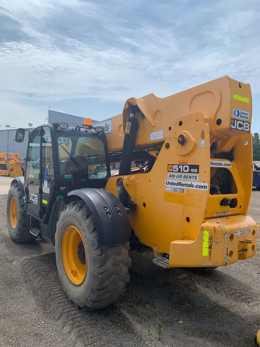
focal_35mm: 26
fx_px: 260
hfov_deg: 53.1
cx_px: 130
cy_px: 174
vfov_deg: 67.3
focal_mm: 4.25
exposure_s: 1/3937
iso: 25
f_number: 1.8
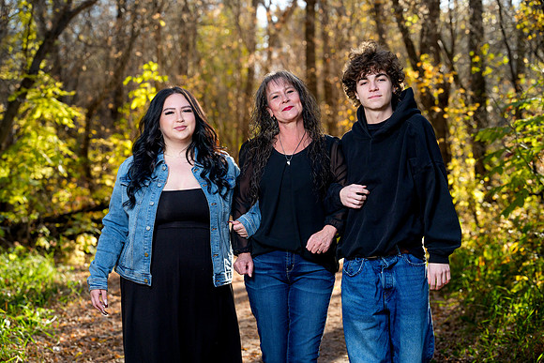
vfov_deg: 16.9
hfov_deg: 25.1
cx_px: 272
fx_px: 1224
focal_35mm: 81
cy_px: 182
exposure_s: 1/160
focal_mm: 81
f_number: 4
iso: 400
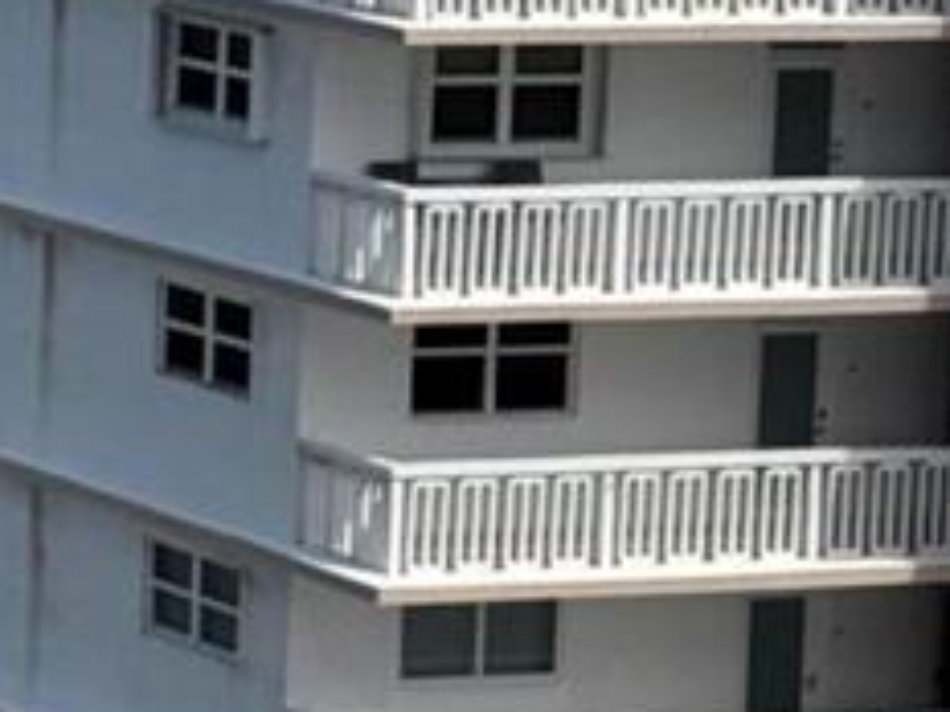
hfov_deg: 7.7
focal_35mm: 248
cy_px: -53
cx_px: -884
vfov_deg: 6.0
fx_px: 6806
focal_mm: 6.76
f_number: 1.78
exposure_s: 1/5848
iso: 64
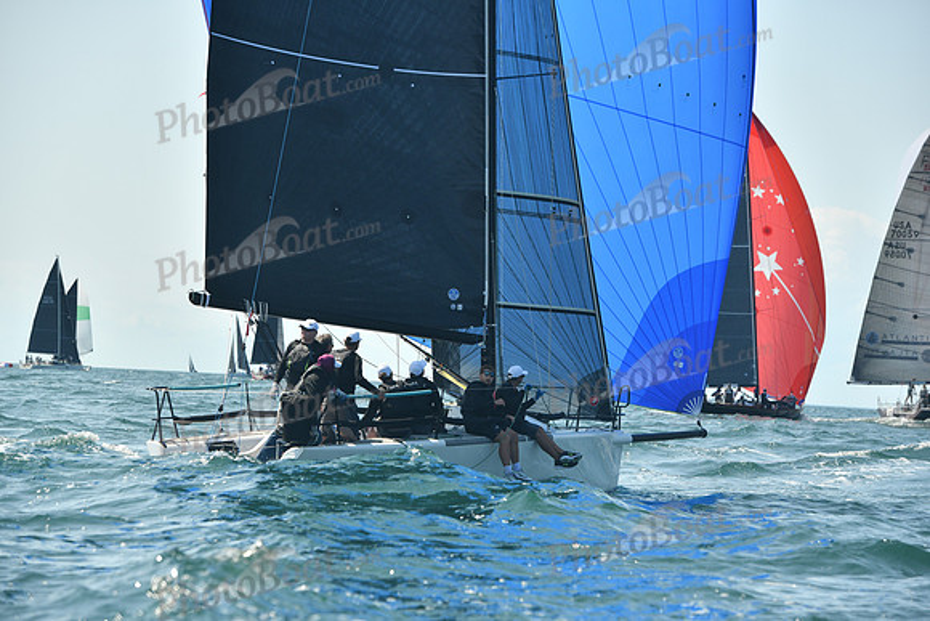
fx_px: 3747
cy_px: 310
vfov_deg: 9.5
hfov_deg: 14.2
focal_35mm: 145
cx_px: 465
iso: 320
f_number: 6.3
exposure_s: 1/640
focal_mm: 145
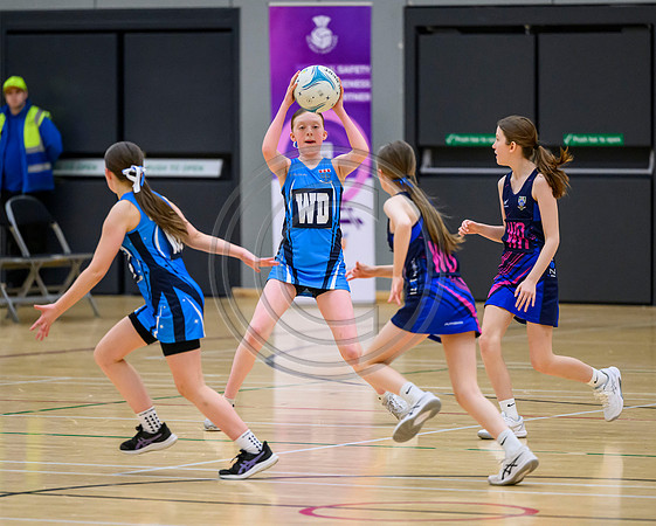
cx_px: 361
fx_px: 5036
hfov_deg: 7.5
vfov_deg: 6.0
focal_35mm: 259
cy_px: 224
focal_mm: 200
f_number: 2.8
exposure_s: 1/1000
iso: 6400
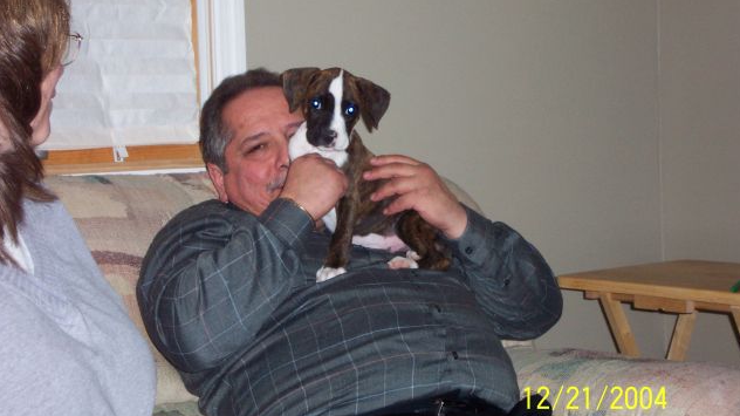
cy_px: 189
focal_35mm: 86
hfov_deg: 24.7
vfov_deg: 14.0
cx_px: 372
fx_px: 1687
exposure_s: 1/60
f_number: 4
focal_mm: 16.4
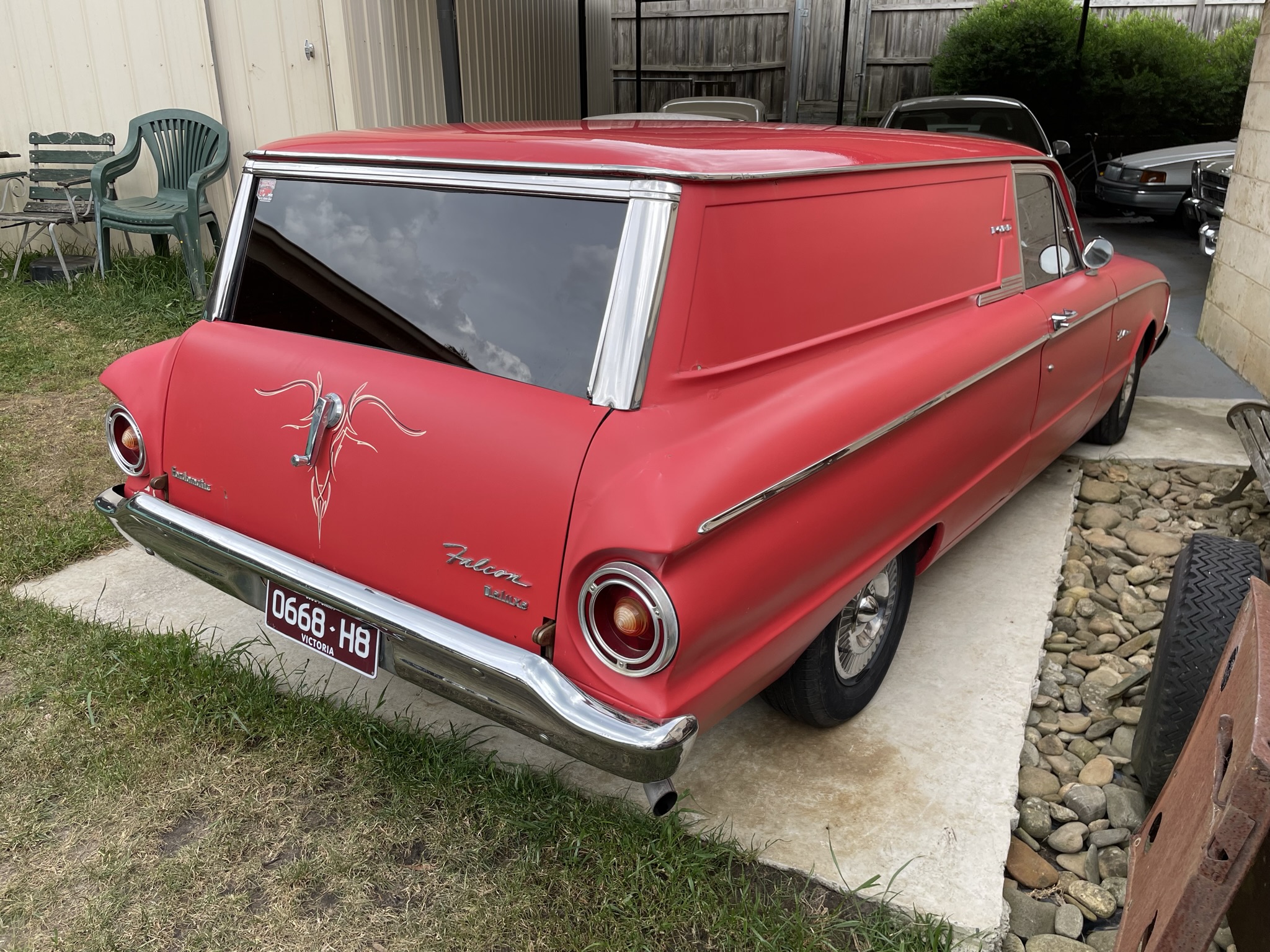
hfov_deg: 67.3
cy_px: 476
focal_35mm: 26
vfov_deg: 53.1
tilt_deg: -21.1
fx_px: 954
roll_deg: +0.0
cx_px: 635
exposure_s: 1/875
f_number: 1.6
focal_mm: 4.2
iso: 32
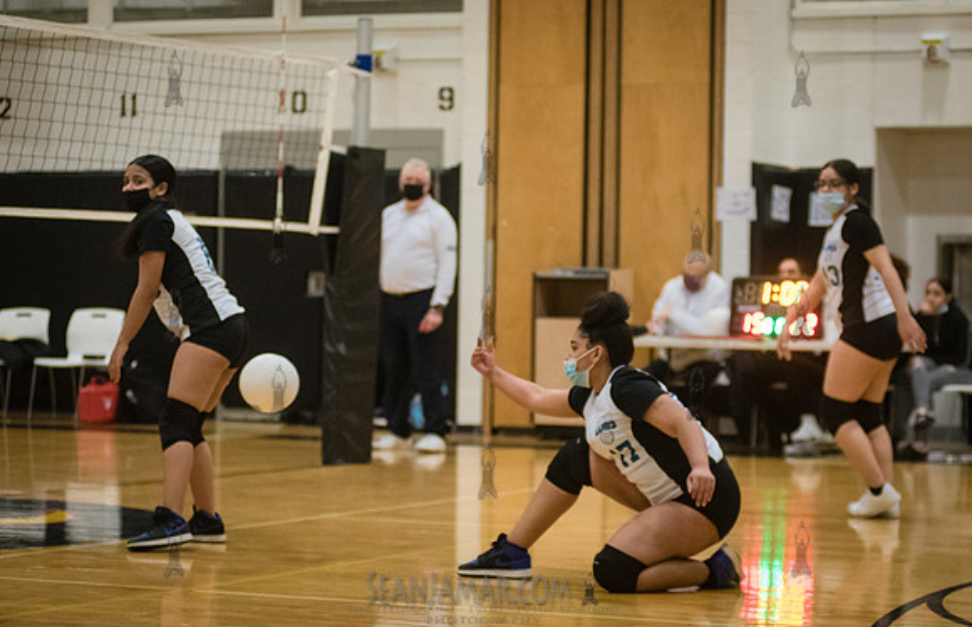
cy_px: 321
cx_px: 515
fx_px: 2817
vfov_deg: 12.7
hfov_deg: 19.6
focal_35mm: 105
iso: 5000
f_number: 3.2
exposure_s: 1/400
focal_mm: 80
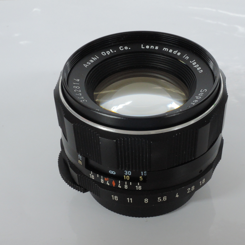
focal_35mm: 60
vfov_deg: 28.6
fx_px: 480
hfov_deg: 28.6
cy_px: 121
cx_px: 142
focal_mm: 10.7
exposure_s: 1/20
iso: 800
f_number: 8
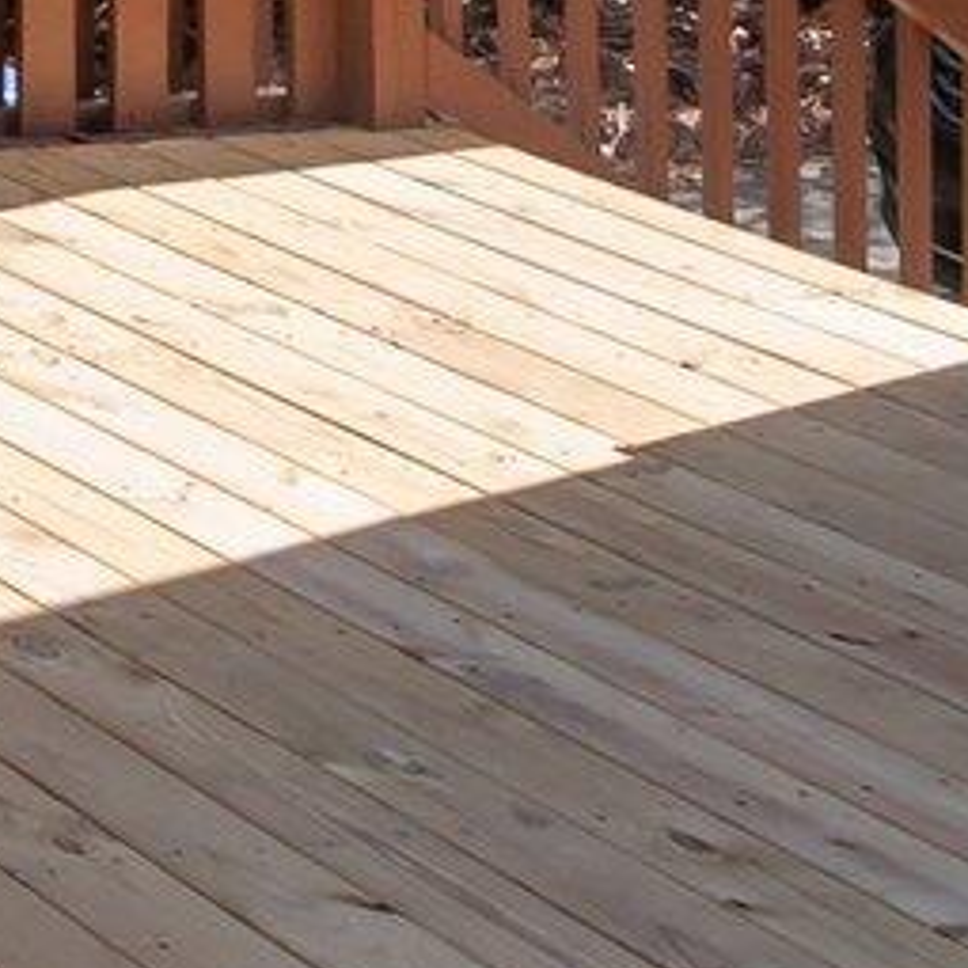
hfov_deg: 11.2
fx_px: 3448
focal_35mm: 109
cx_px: -1788
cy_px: -888
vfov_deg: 13.8
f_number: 9
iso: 400
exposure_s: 1/320
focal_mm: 16
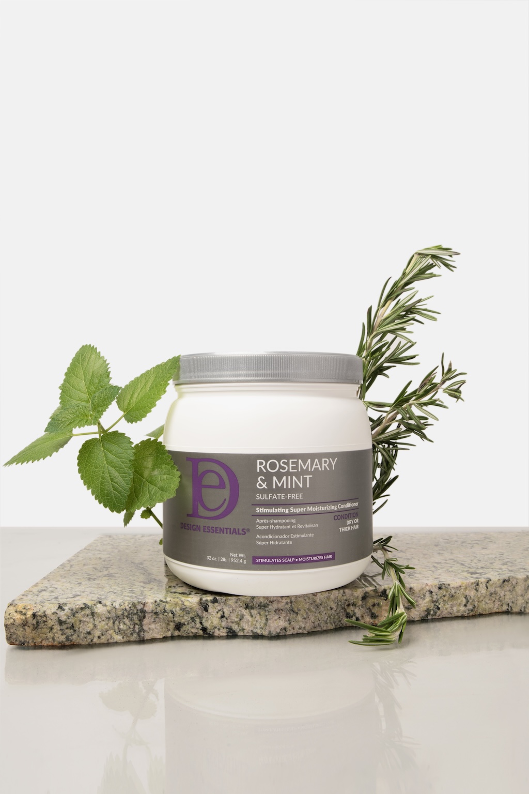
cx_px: 264
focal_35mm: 36
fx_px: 793
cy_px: 397
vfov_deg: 53.1
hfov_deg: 36.9
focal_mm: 36
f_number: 14
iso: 160
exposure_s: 1/160
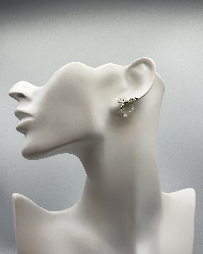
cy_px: 125
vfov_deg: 36.7
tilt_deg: -2.4
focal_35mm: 51
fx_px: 383
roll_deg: -0.9
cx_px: 100
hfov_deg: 29.7
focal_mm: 6.76
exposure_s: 1/1980
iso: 64
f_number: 1.78
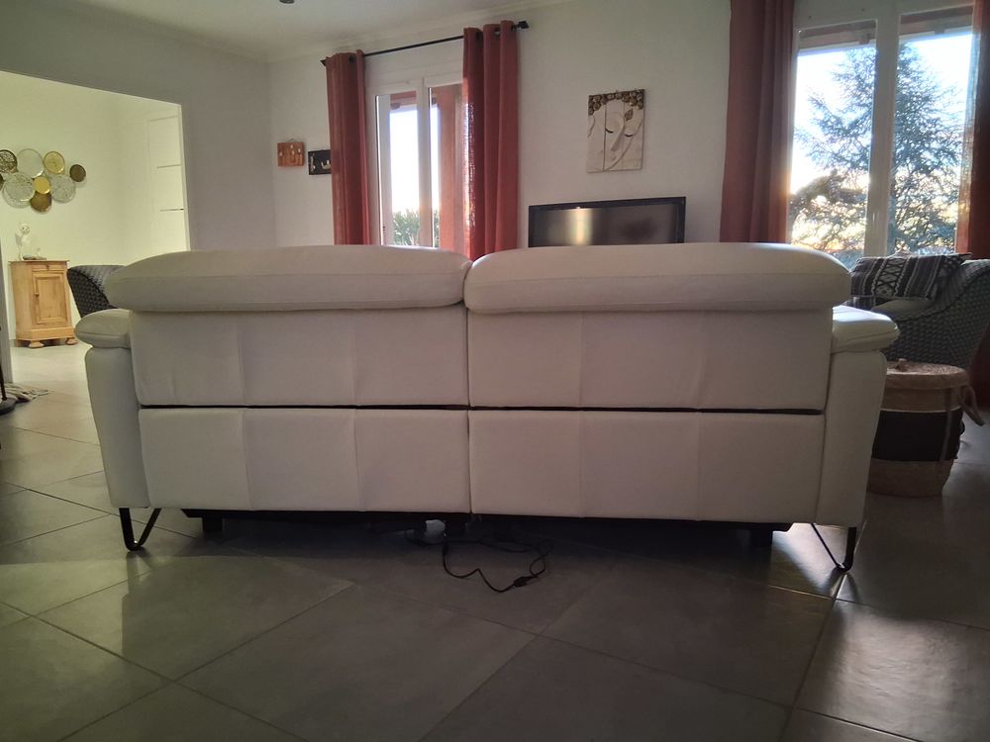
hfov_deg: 67.3
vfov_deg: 53.1
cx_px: 495
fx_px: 744
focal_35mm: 26
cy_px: 371
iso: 800
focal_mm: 3.98
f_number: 1.8
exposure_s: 1/25
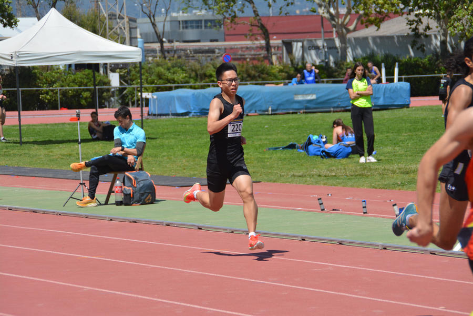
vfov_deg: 6.8
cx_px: 236
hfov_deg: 10.2
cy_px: 158
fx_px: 2660
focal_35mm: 202
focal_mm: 135
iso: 400
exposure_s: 1/2000
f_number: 7.1
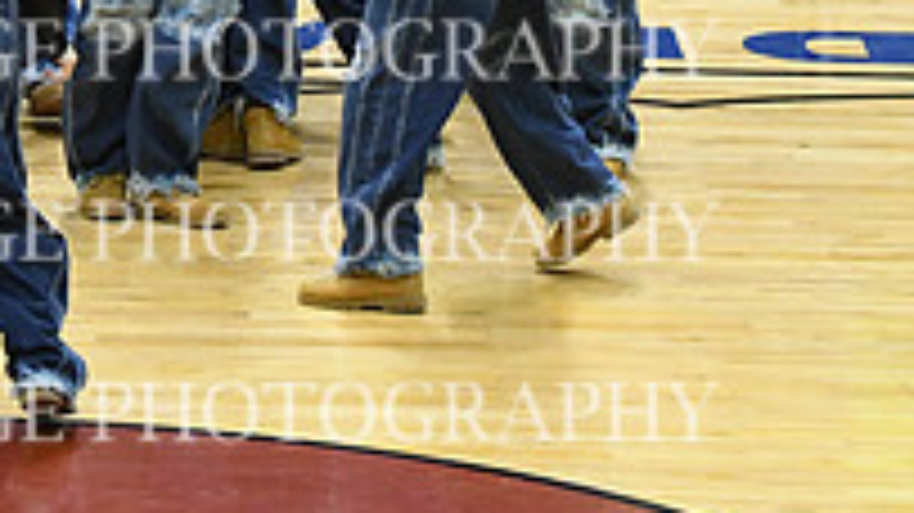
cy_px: -223
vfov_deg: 3.1
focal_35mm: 387
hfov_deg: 5.6
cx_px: 68
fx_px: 9375
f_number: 4
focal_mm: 86
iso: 4000
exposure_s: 1/250
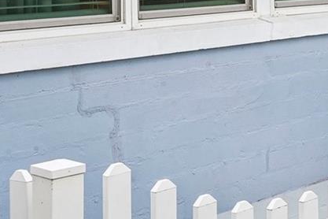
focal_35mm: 96
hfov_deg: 20.4
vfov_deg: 13.8
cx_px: 352
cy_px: -42
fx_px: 875
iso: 100
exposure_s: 1/50
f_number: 20
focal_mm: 25
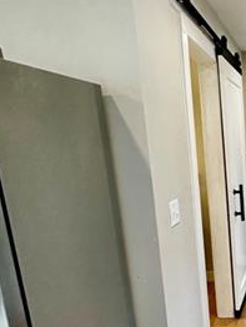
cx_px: 307
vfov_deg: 44.6
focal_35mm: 41
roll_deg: -0.5
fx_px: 388
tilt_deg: -13.5
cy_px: 233
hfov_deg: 29.4
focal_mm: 2.22
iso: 200
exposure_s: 1/120
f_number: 2.2
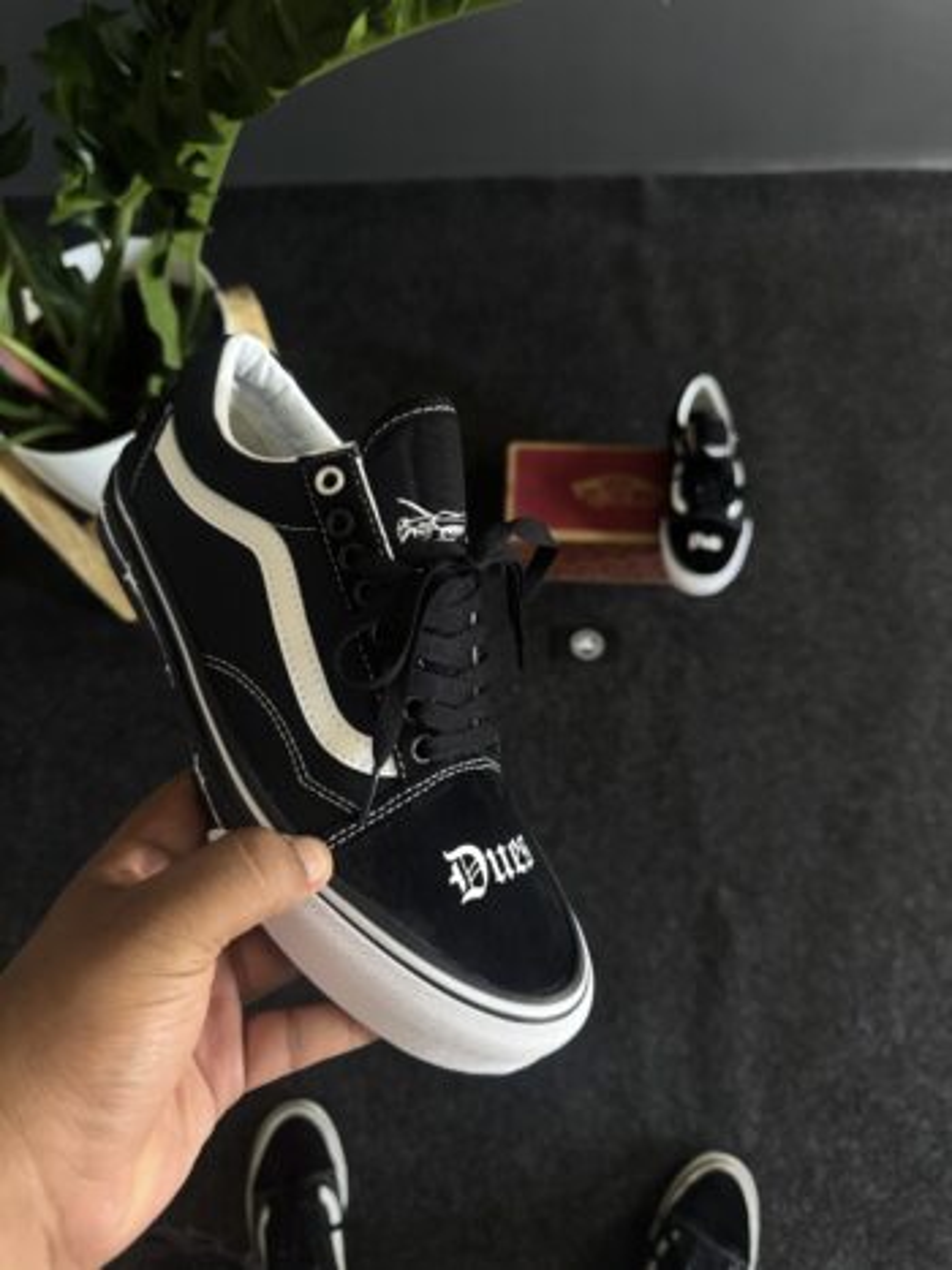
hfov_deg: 56.8
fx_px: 880
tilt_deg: -65.9
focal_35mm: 24
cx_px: 476
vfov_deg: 71.6
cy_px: 635
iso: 500
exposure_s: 1/60
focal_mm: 6.76
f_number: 1.78
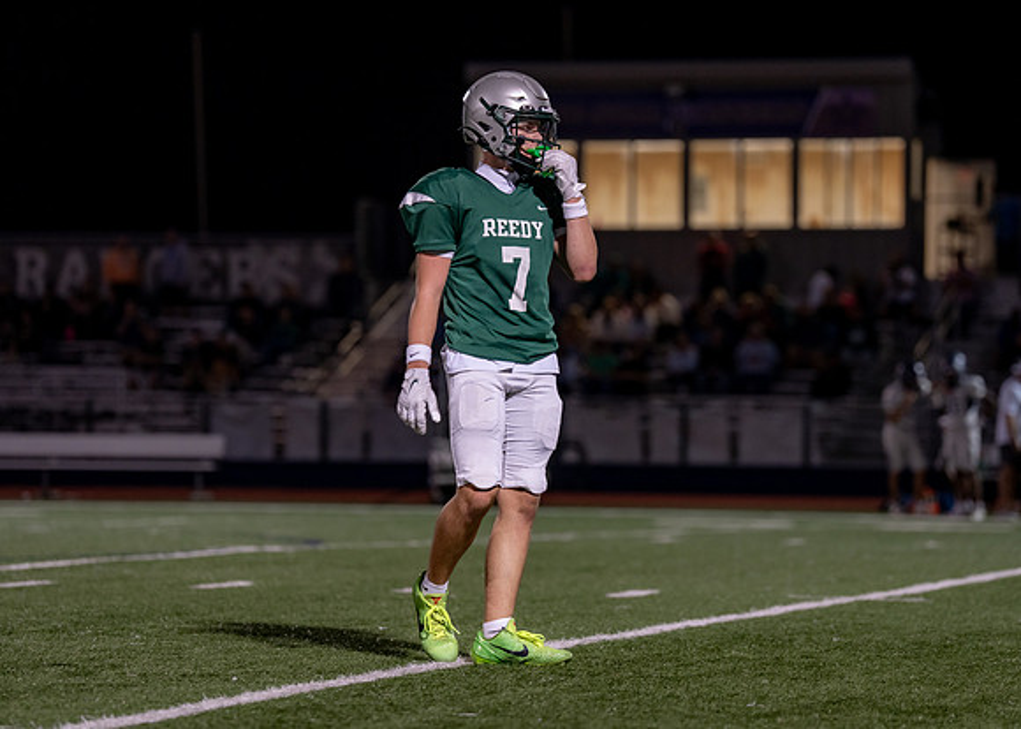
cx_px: 492
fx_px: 4918
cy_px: 330
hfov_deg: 11.9
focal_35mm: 170
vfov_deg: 8.5
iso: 1250
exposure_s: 1/250
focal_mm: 137
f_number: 2.8
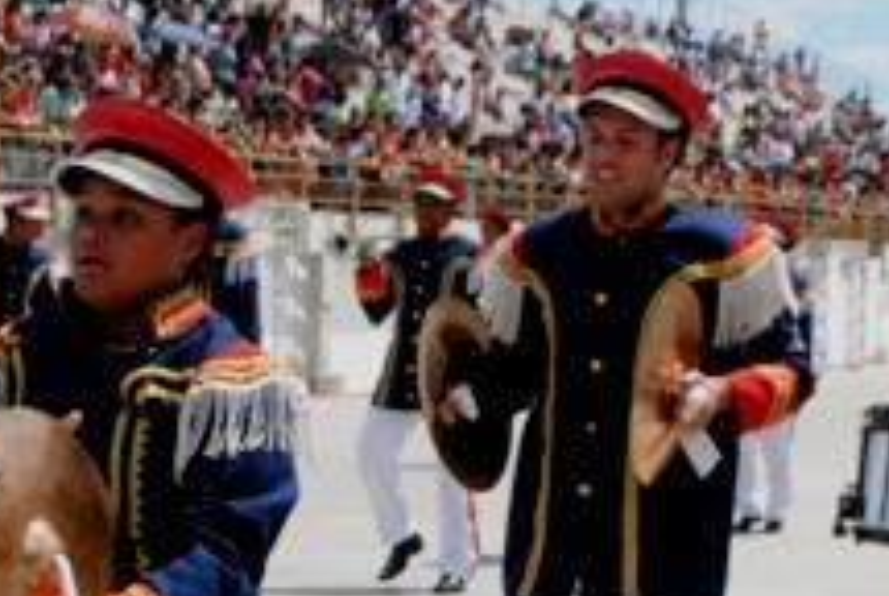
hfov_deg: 16.6
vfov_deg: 11.1
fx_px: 3042
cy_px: 472
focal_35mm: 123
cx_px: 467
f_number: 6.3
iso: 1600
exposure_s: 1/4000
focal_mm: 22
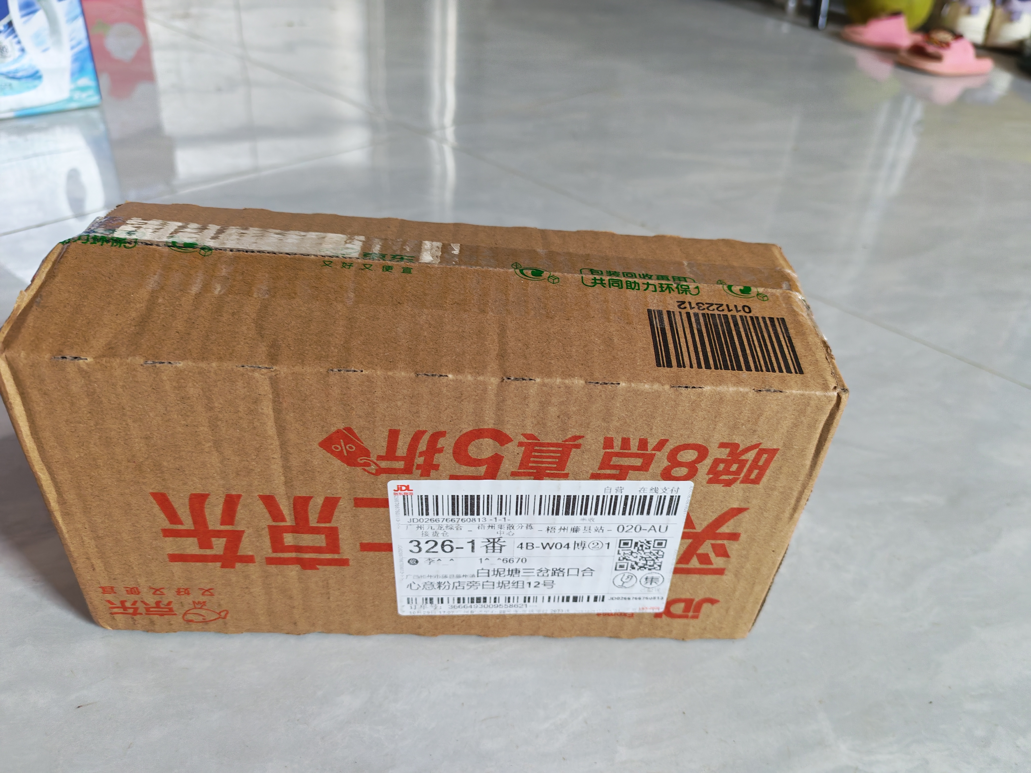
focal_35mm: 27
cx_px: 516
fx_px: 804
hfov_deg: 65.3
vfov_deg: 51.4
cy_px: 386
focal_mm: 6.12
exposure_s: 1/100
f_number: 1.9
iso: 800
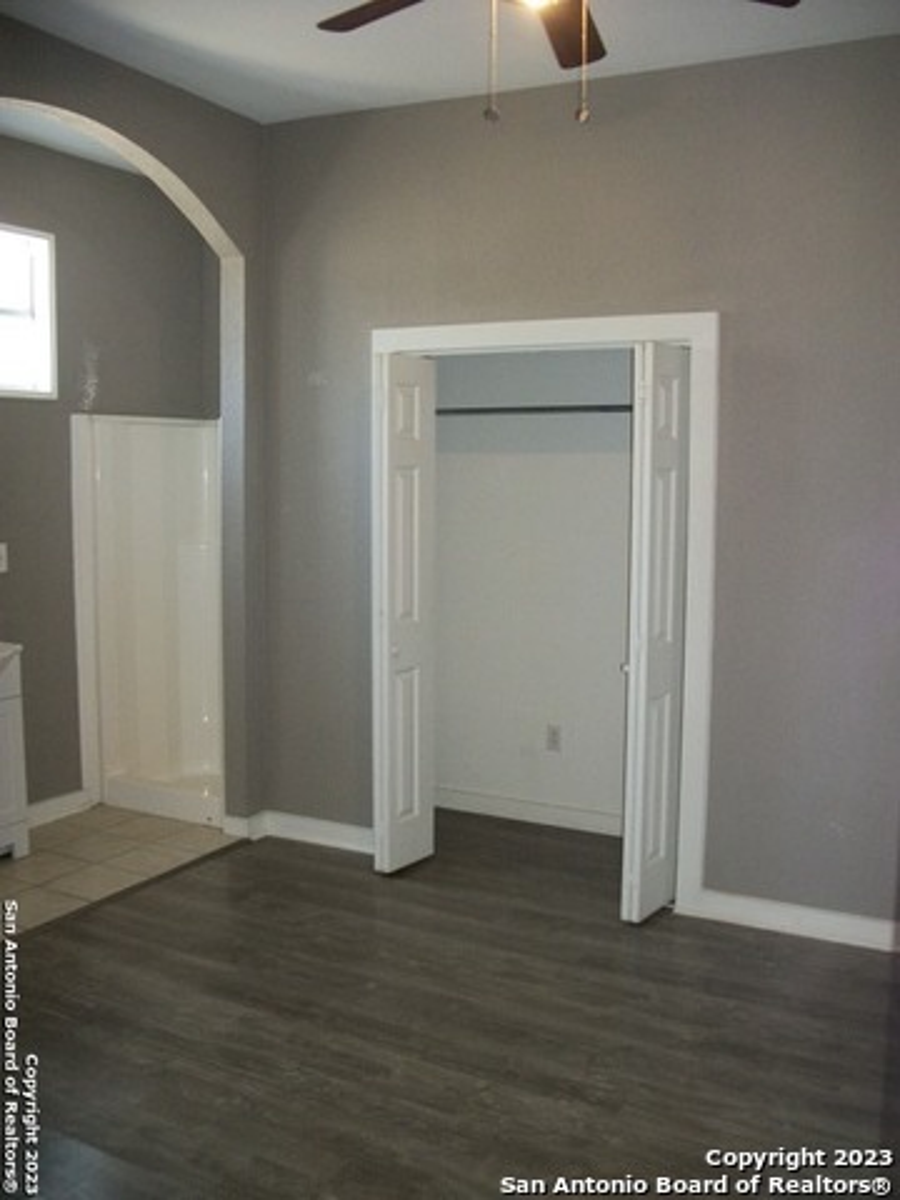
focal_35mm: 32
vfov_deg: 56.8
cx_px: 450
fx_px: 1109
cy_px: 600
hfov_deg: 44.2
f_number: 2.9
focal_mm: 5.7
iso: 160
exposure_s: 1/30
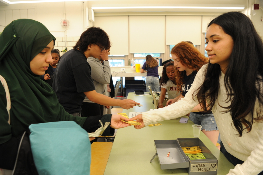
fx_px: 175
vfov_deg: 53.1
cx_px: 132
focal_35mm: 24
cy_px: 88
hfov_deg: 73.8
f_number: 5
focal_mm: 24
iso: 1250
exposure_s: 1/100
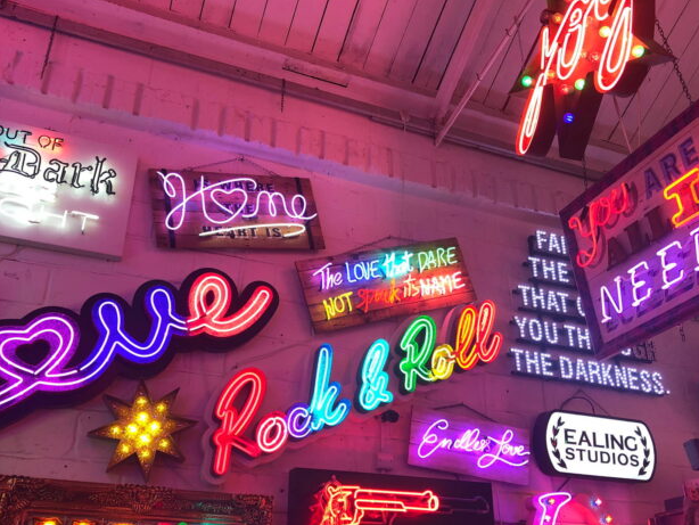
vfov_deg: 40.6
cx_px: 363
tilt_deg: +27.1
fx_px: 707
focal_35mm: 35
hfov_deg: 52.6
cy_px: 300
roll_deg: +1.4
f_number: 1.8
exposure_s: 1/33
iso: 25
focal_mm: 3.99
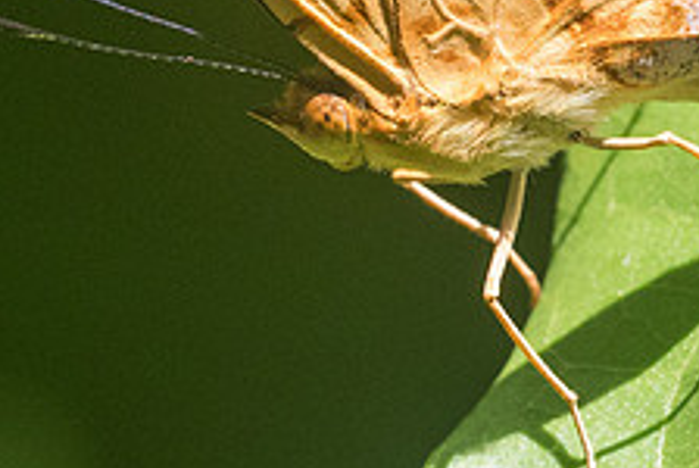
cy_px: 10
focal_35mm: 1031
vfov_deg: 1.3
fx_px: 20045
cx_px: 550
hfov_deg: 2.0
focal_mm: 150
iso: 1000
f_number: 11
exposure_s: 1/400
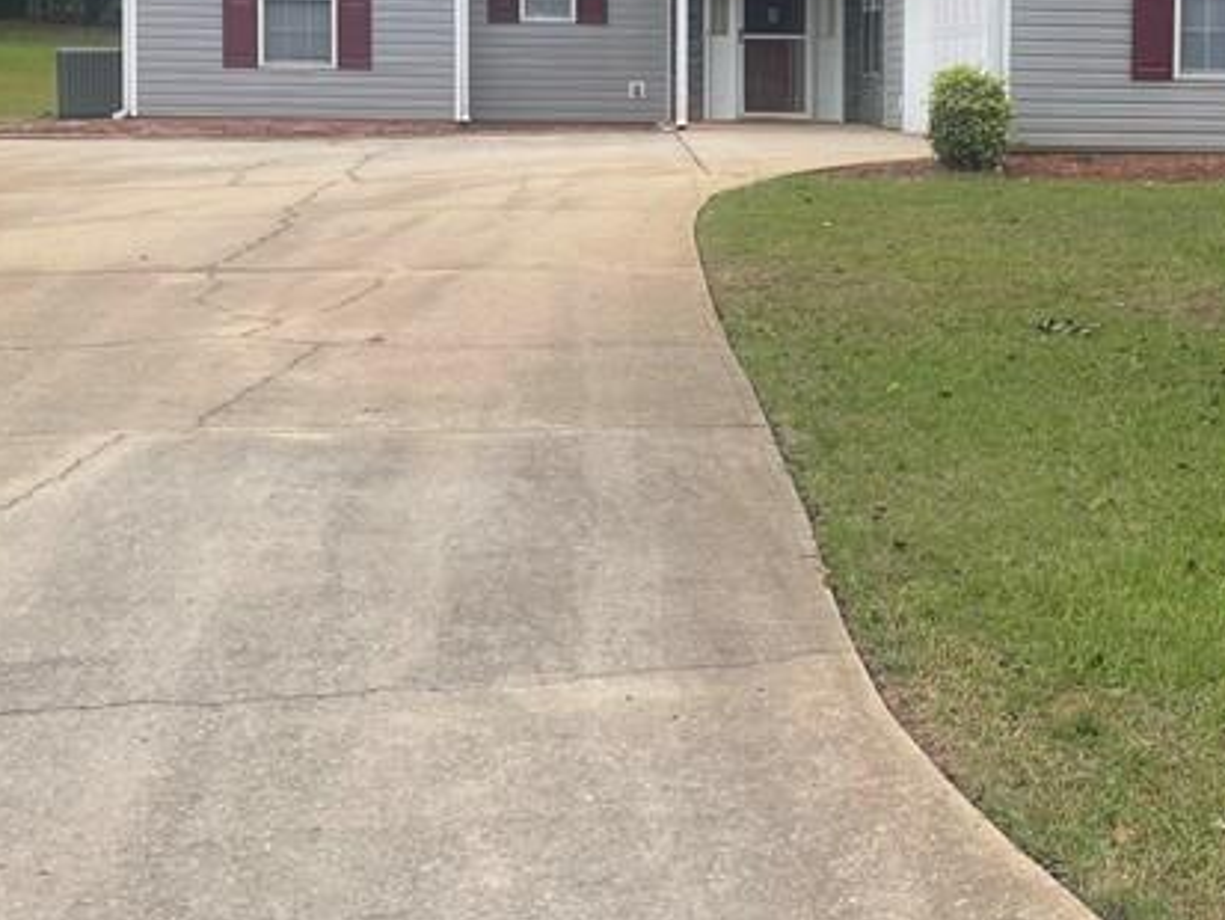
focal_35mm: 62
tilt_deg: -3.0
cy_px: 190
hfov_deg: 30.4
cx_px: 982
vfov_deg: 23.3
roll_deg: -0.5
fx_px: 2195
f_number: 1.6
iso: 32
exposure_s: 1/953
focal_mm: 5.1
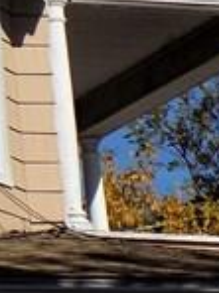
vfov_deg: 7.0
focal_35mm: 284
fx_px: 2396
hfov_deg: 4.8
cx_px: -575
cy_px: 66
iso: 80
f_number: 11.5
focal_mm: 7.3
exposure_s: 1/200
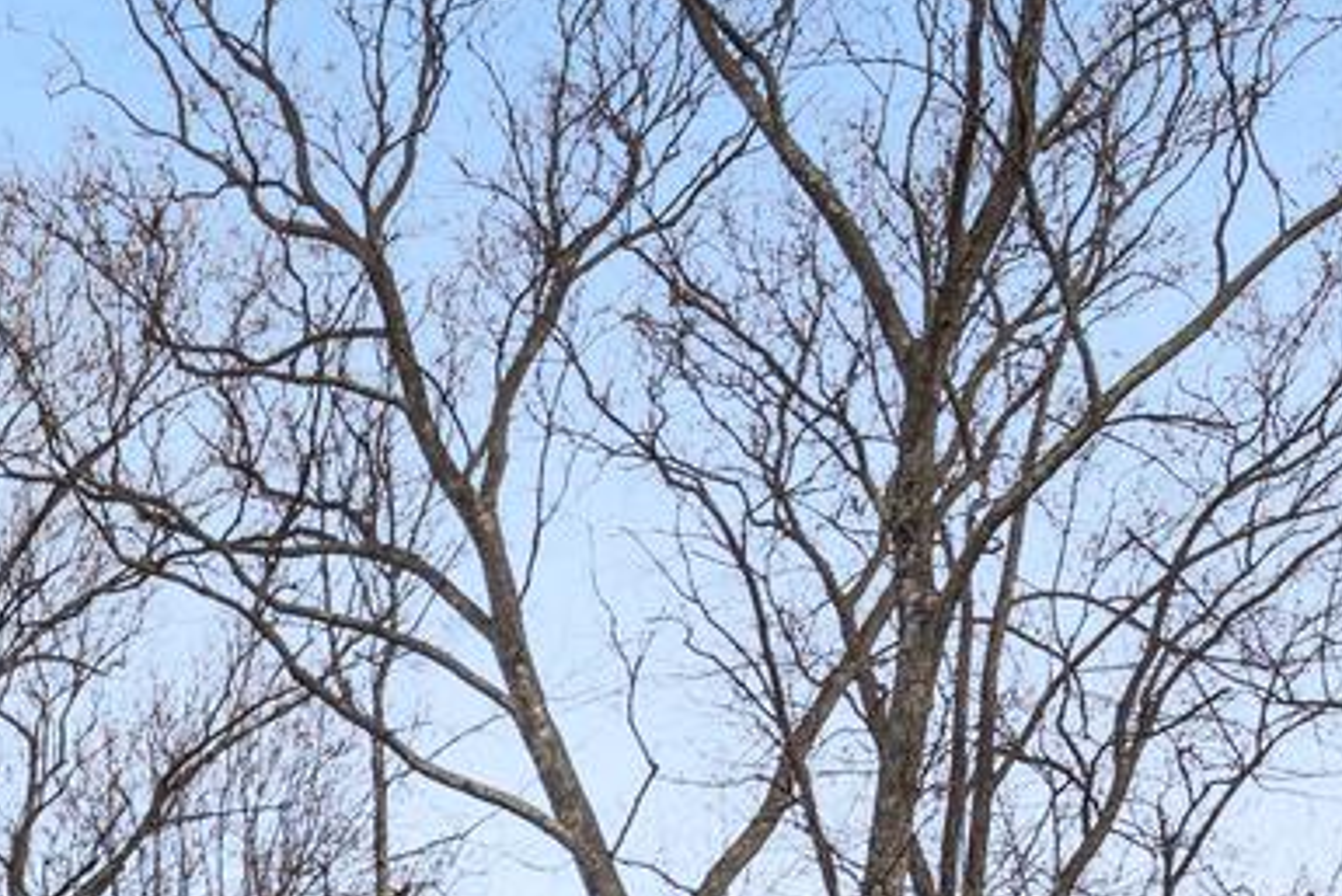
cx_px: -1129
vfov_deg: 10.1
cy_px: 2198
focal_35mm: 117
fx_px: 4363
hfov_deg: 15.0
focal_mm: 22
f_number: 8
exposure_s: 1/640
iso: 400
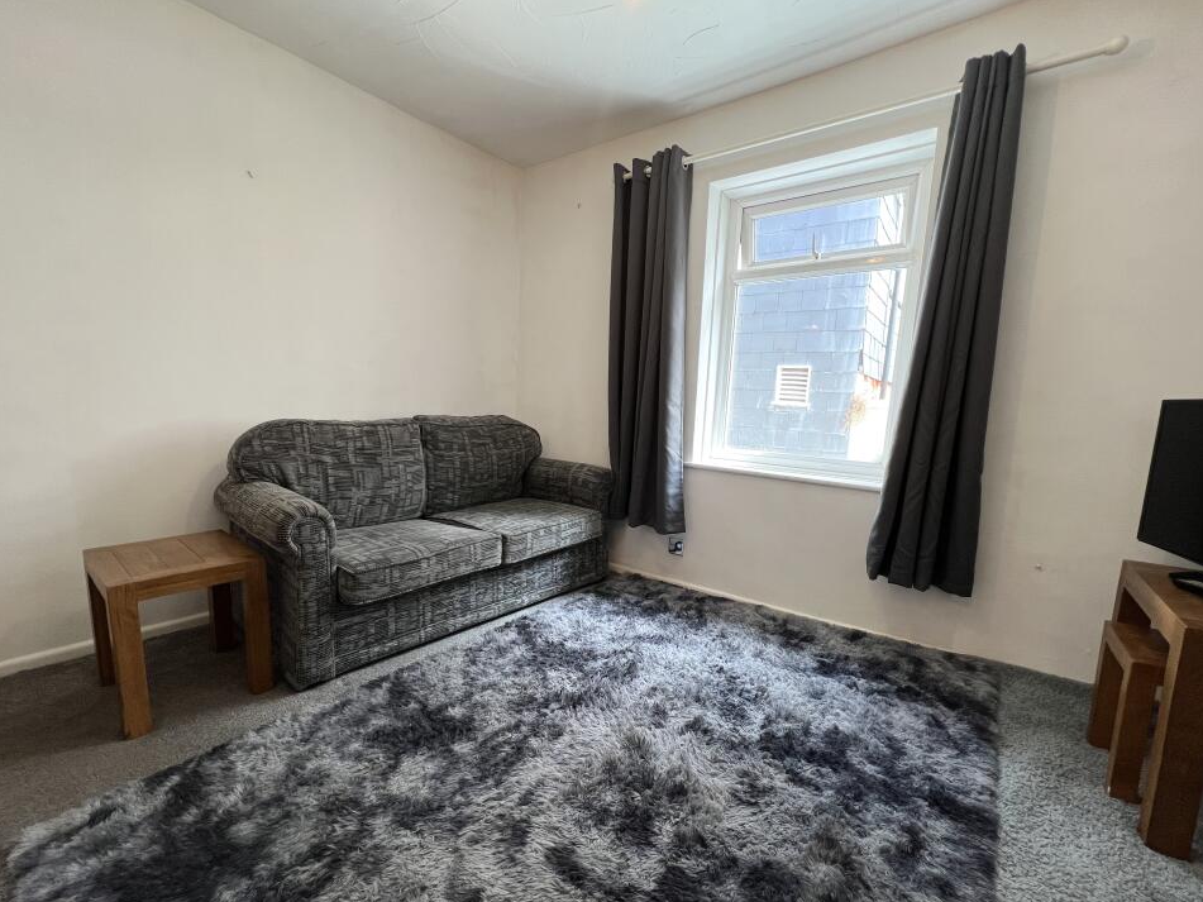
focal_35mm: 14
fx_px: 486
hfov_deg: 102.0
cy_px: 482
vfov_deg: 85.5
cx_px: 582
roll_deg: -2.7
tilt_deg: -10.0
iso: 100
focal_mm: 1.57
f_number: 1.8
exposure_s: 1/100
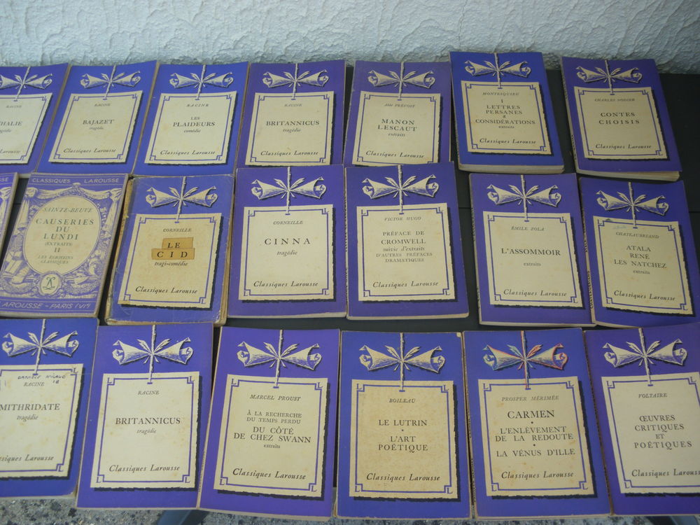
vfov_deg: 39.7
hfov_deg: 51.4
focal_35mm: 36
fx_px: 728
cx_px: 350
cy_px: 262
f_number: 3.5
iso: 64
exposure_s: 1/160
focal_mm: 6.3
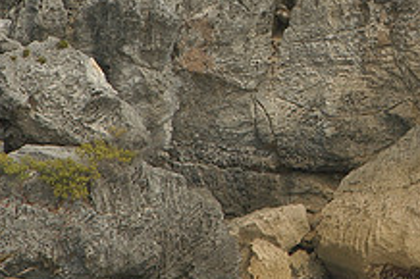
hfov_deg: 4.9
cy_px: -50
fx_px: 4888
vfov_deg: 3.3
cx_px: 381
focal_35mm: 419
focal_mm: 105
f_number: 14
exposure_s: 1/180
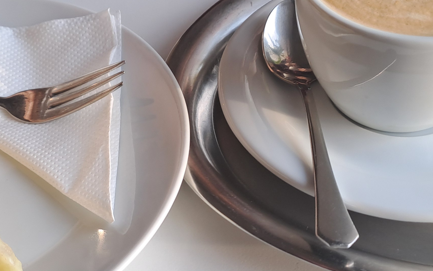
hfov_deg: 32.9
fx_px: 732
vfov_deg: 21.0
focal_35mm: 62
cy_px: 147
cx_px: 196
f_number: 1.8
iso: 32
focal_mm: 4.65
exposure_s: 1/50
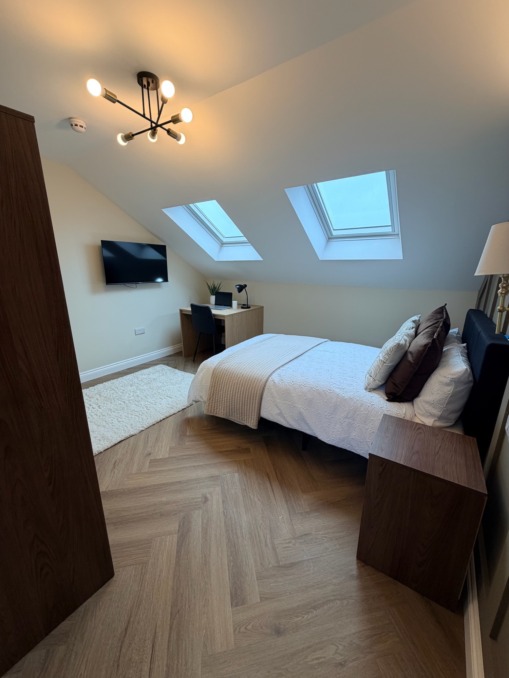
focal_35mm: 14
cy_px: 339
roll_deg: -0.4
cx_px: 254
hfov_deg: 85.7
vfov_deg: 102.1
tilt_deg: -15.5
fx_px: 274
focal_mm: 2.22
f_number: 2.2
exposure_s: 1/100
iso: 80
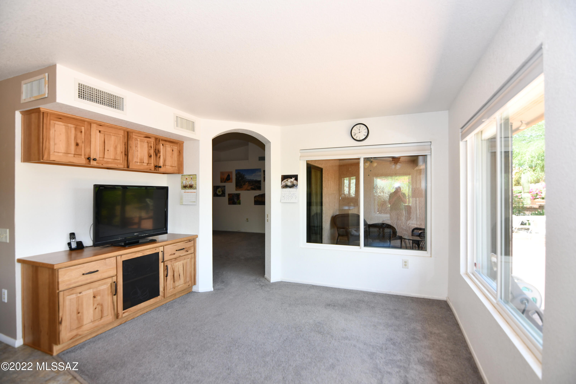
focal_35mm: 16
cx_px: 288
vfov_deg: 73.7
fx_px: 256
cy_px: 192
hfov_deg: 96.7
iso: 200
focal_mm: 11
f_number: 4.5
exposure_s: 1/80
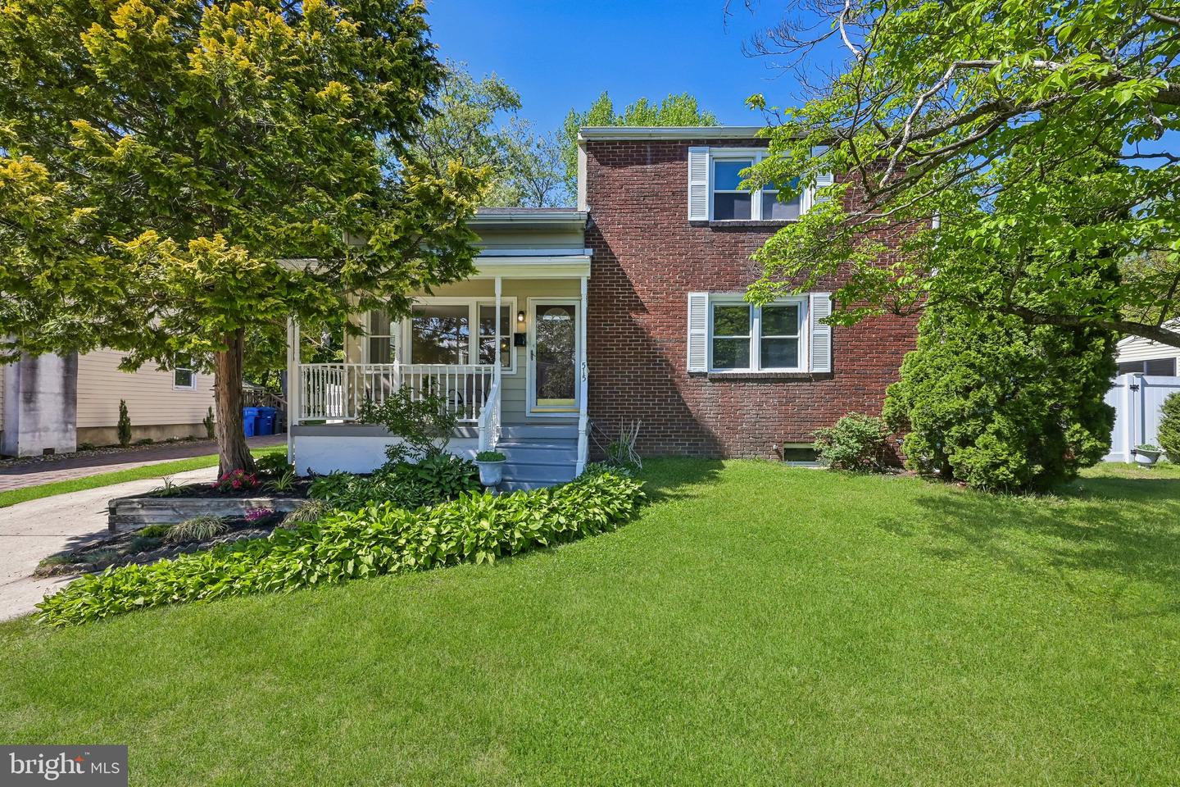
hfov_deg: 100.4
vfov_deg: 77.3
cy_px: 394
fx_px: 492
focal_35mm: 15
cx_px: 590
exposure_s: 1/250
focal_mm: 15
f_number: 11
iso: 400
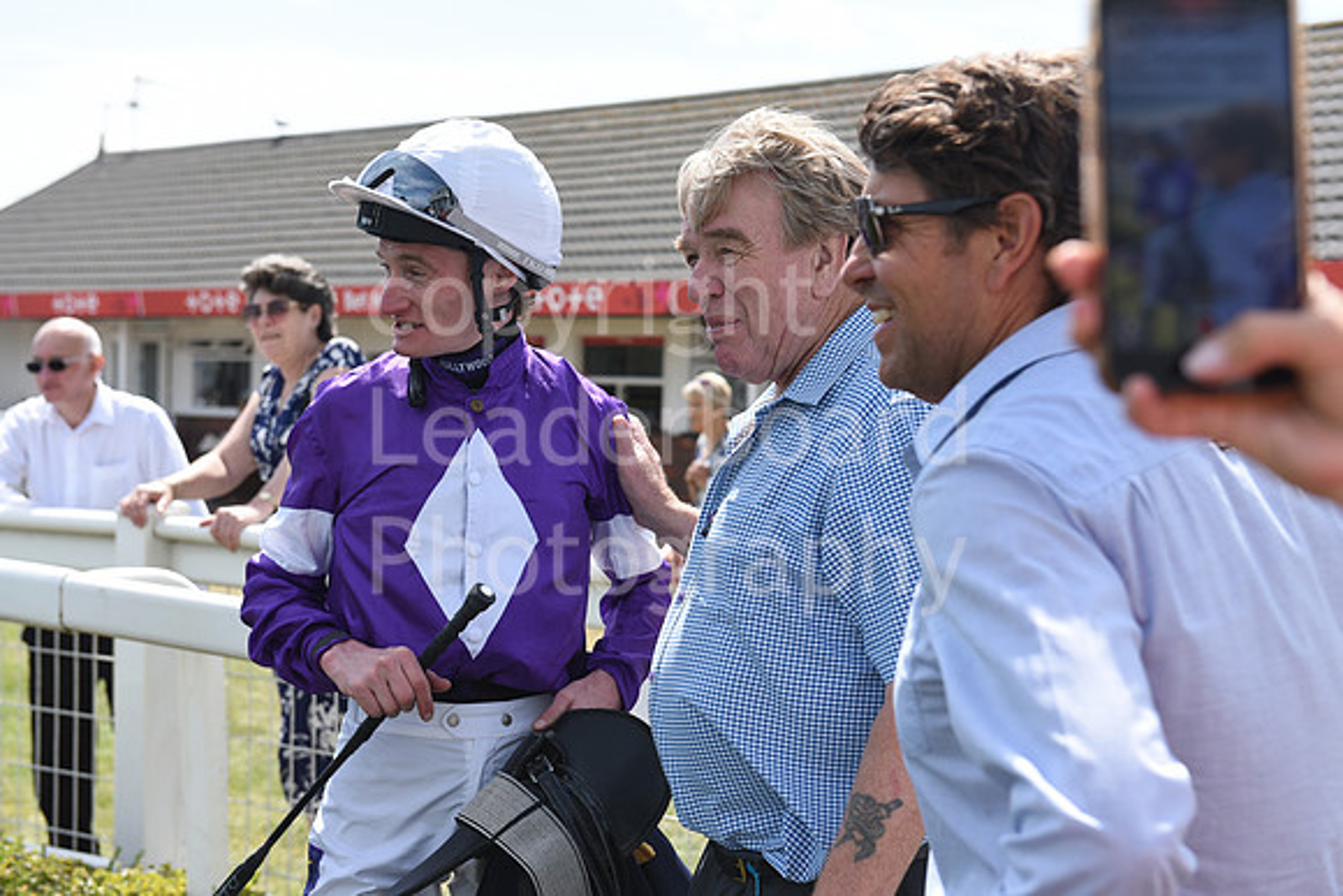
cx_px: 672
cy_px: 448
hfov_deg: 32.4
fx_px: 2313
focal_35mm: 62
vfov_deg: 21.9
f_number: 5.6
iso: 400
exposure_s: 1/1250
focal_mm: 62
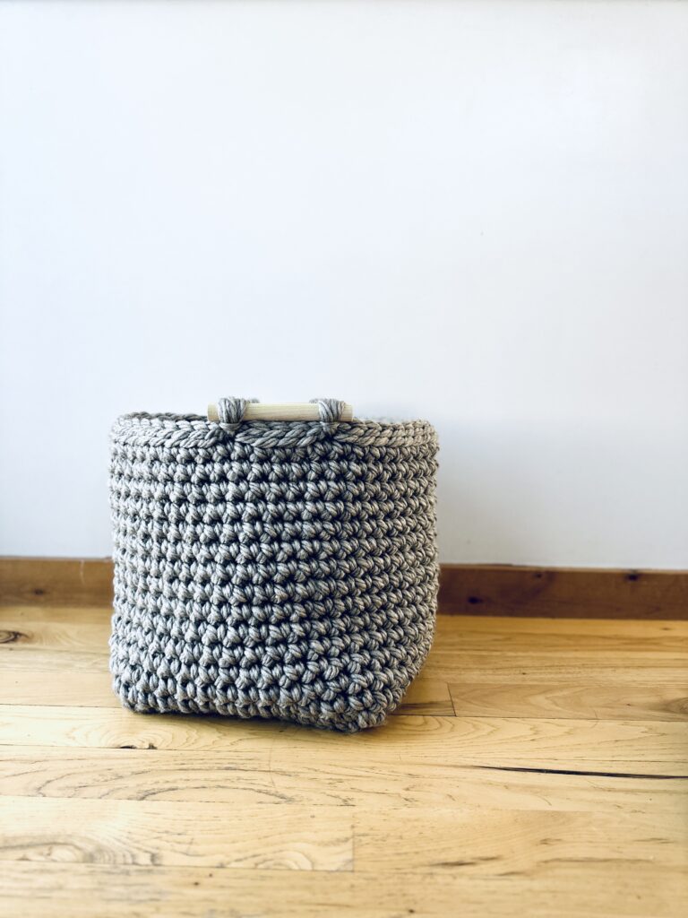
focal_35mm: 24
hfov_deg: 56.8
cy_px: 459
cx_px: 344
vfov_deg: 71.6
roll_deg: -0.9
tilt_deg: -9.4
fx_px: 636
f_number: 1.78
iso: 400
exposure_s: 1/60
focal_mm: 6.86
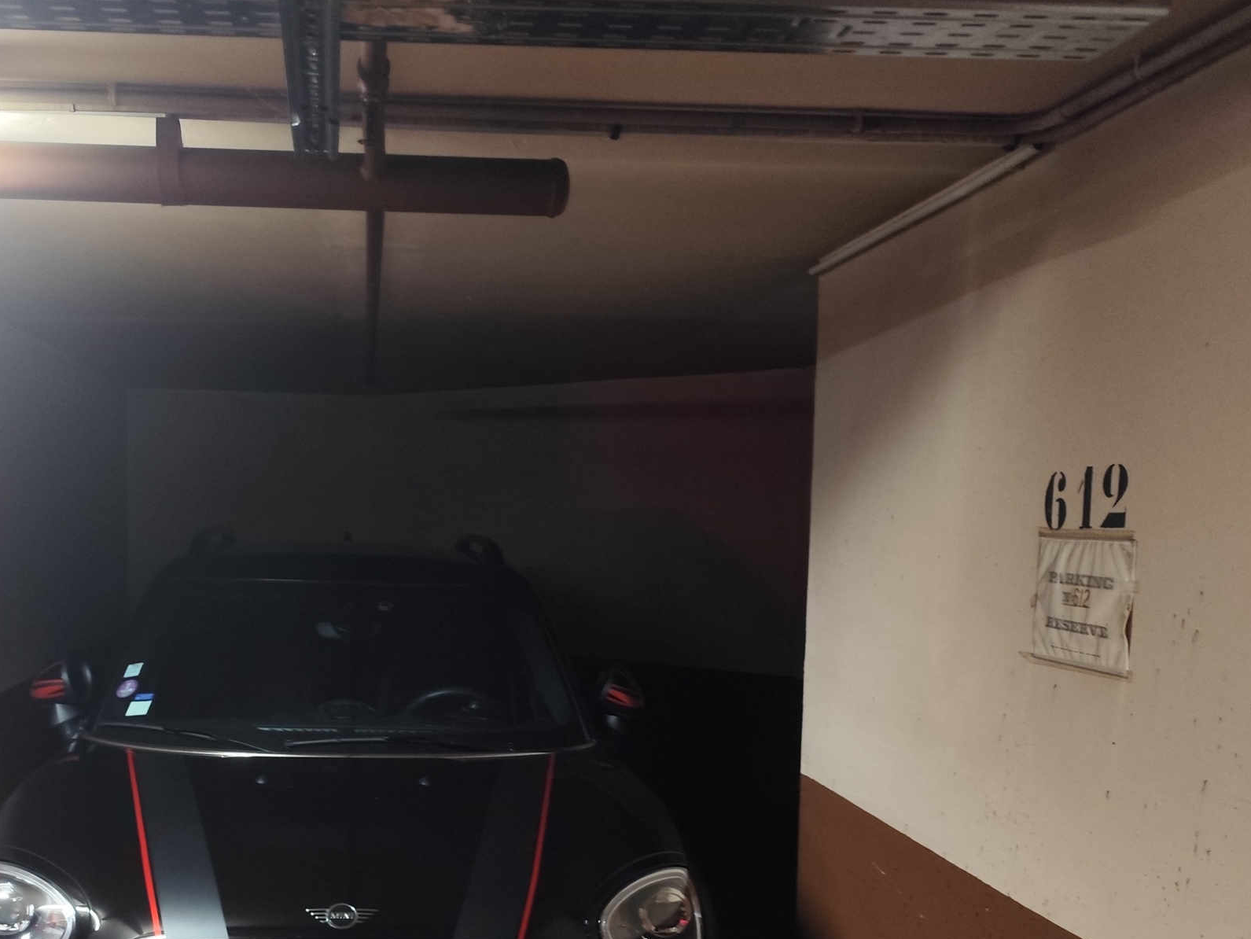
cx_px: 438
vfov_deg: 38.0
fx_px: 1337
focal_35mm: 37
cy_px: 672
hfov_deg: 49.4
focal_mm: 6.19
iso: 1000
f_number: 1.65
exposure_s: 1/16.7
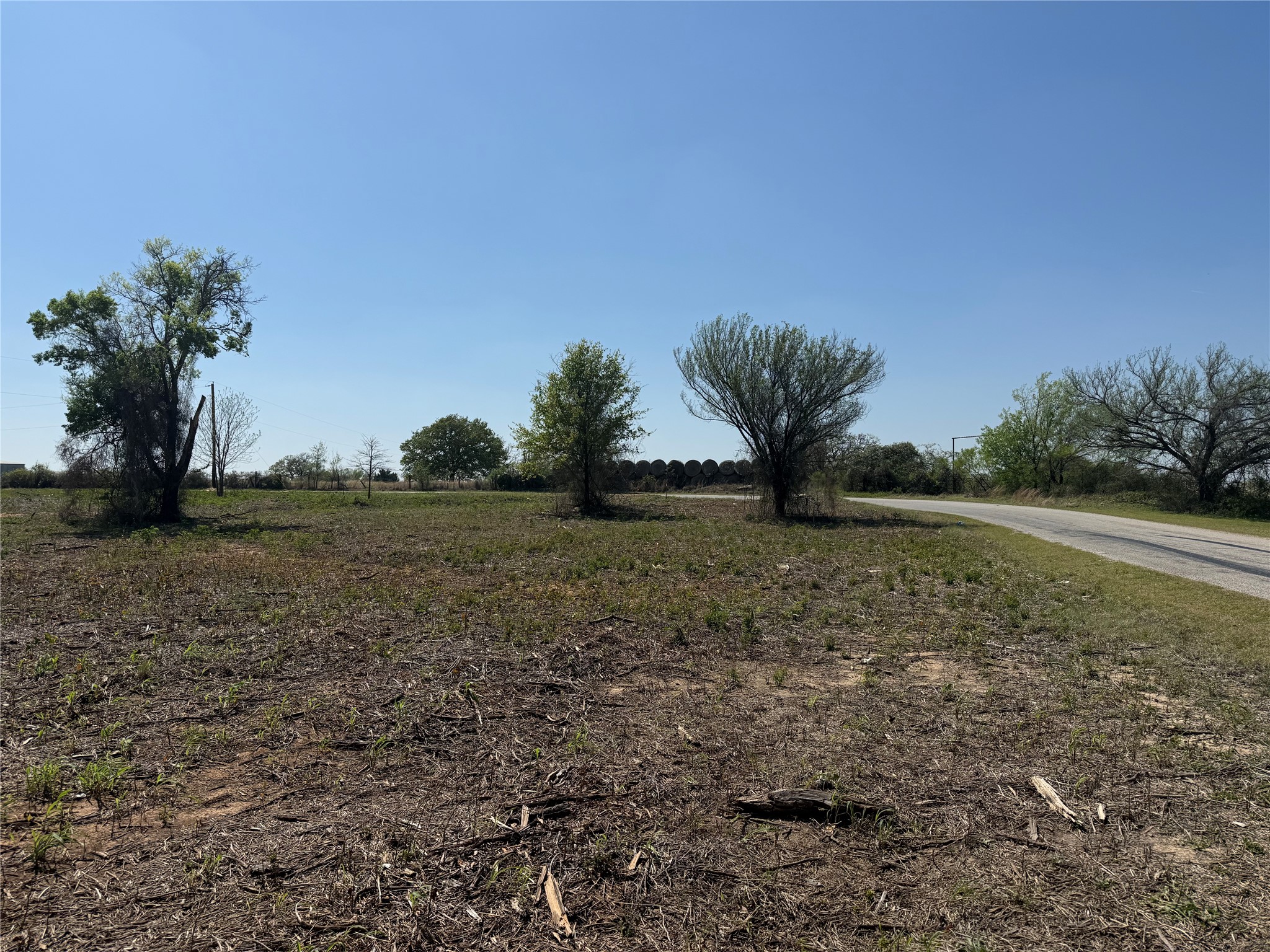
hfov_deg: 71.6
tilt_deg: +2.2
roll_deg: -1.0
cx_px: 635
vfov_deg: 56.8
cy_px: 476
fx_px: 881
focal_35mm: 24
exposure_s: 1/9091
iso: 80
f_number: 1.78
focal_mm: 6.76
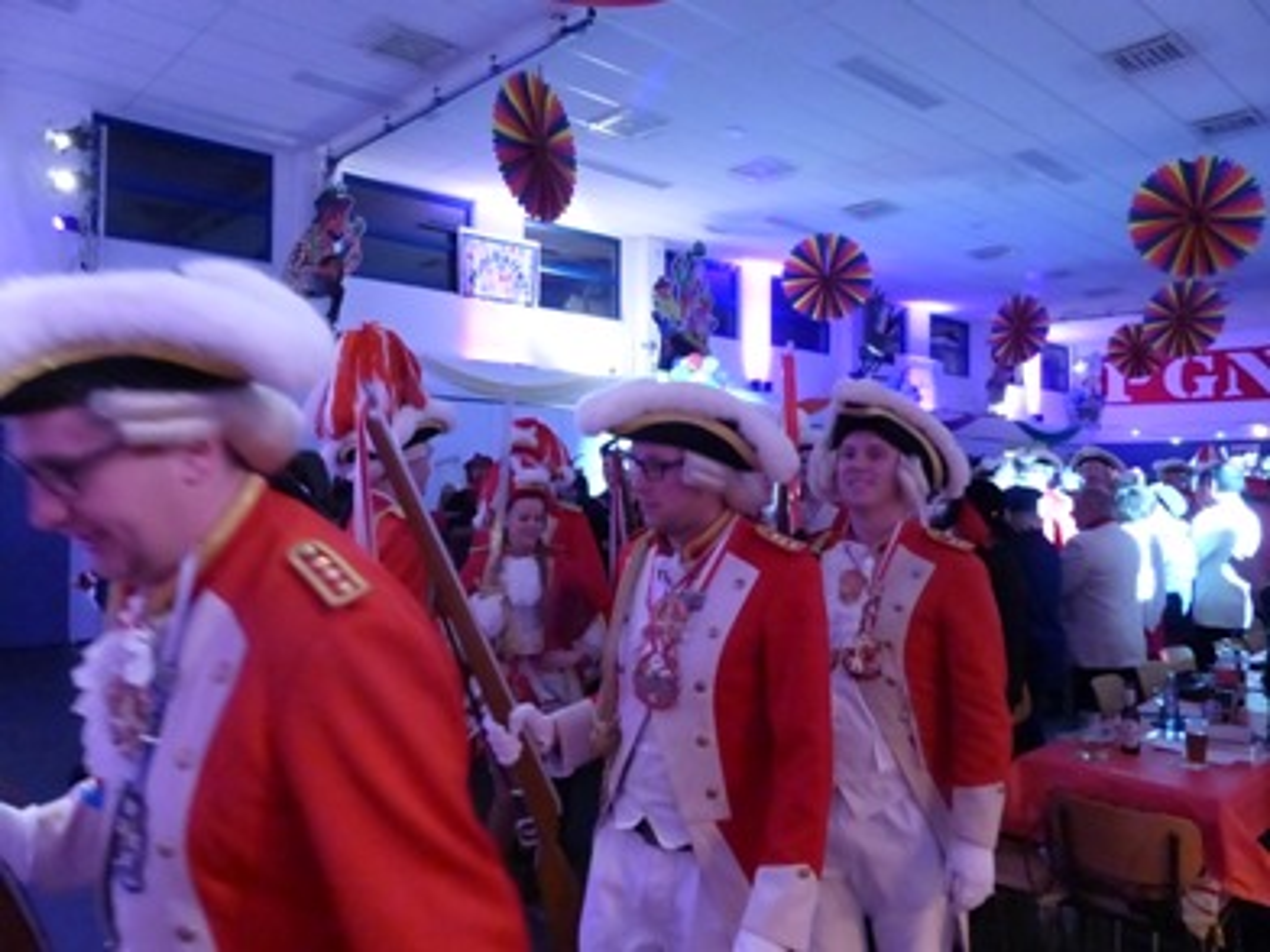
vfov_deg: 54.9
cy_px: 476
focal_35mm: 25
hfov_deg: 69.4
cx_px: 635
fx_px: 917
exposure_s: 1/60
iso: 1600
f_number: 2.8
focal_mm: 4.5
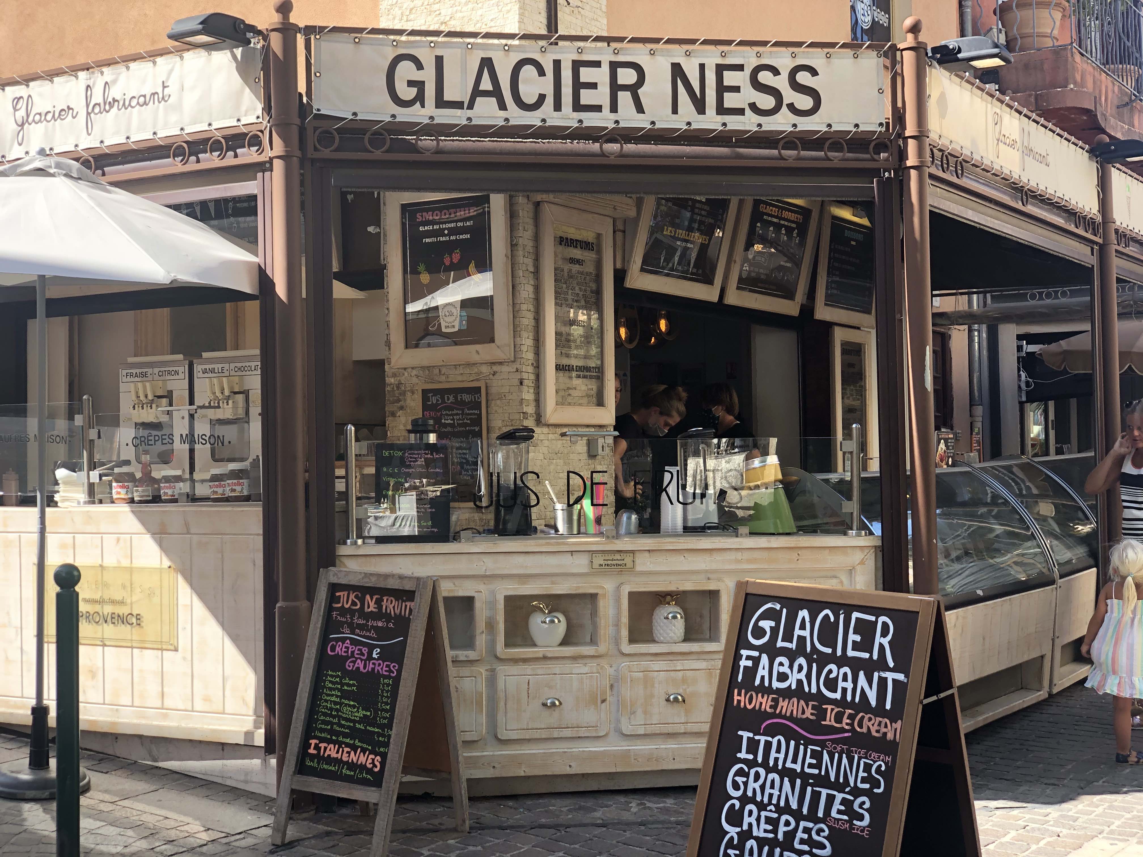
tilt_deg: +2.9
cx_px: 572
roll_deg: +0.4
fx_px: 1717
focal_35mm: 52
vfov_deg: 28.0
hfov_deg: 36.8
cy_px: 428
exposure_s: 1/206
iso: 16
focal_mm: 6
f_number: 2.4
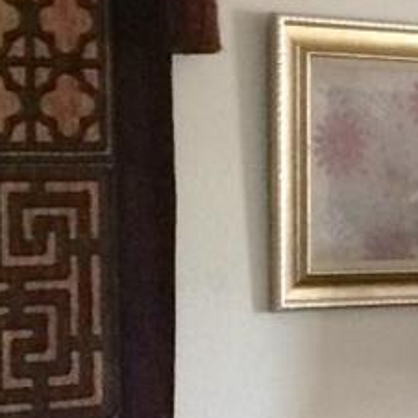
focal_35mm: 170
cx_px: 727
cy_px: 420
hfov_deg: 9.8
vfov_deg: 10.2
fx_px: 2322
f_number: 2.2
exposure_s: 1/24
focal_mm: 4.15
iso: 250
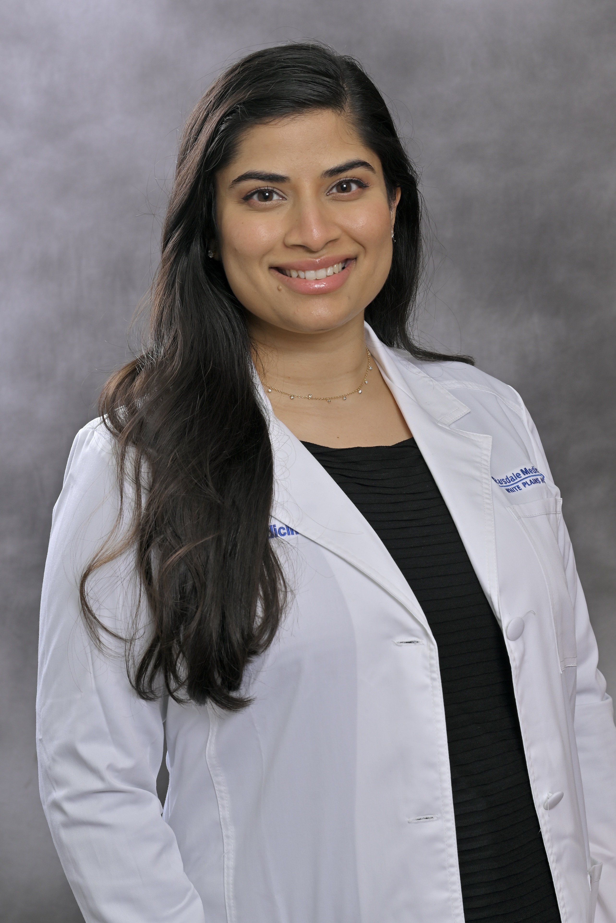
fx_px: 2053
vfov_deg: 25.4
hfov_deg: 17.1
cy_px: 462
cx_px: 308
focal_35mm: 80
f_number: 8
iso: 100
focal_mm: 80
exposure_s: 1/100
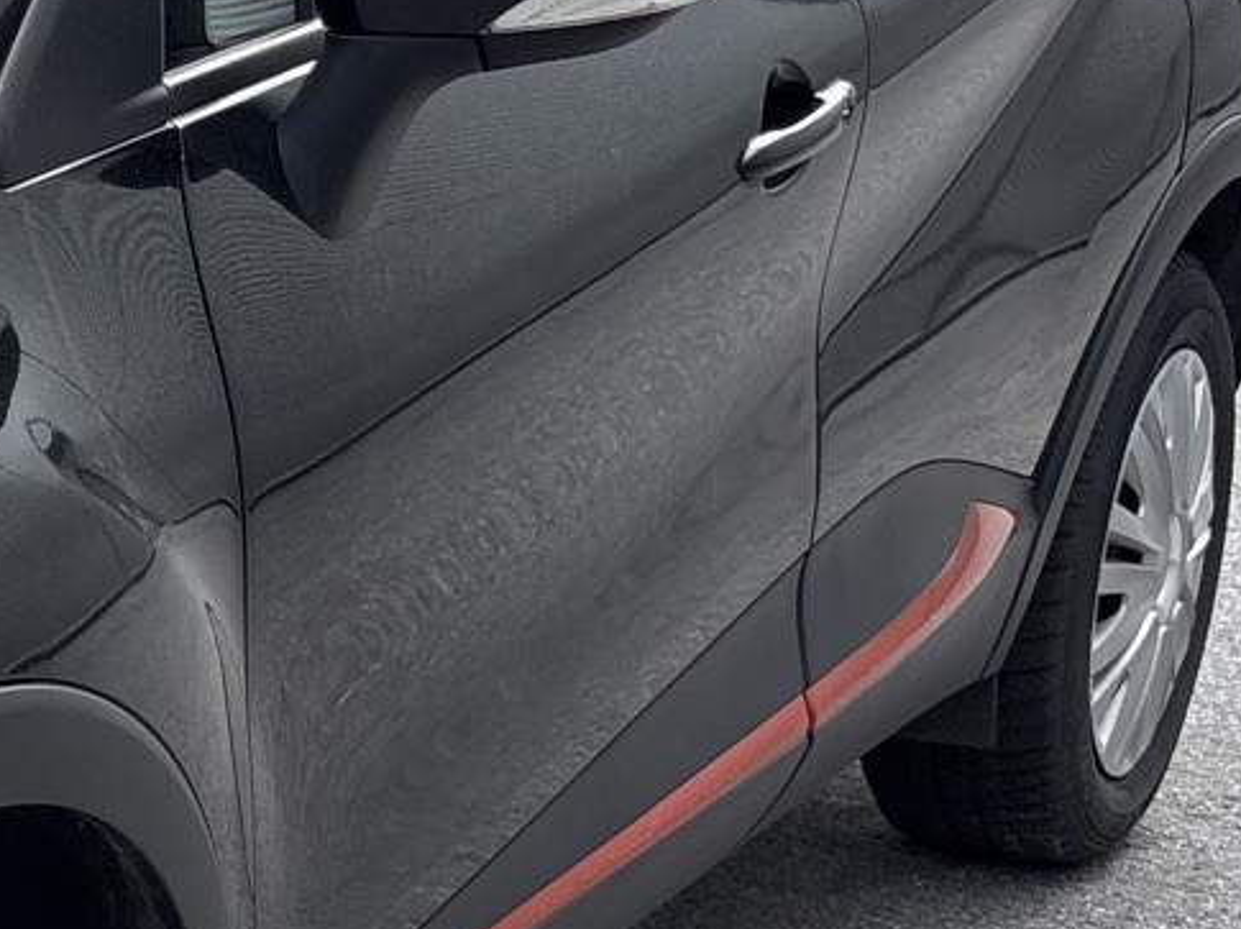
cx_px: -819
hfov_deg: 16.7
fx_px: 3690
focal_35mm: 103
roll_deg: -0.9
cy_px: 660
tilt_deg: -14.2
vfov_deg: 14.3
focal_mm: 5.96
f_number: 1.6
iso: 50
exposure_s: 1/1458
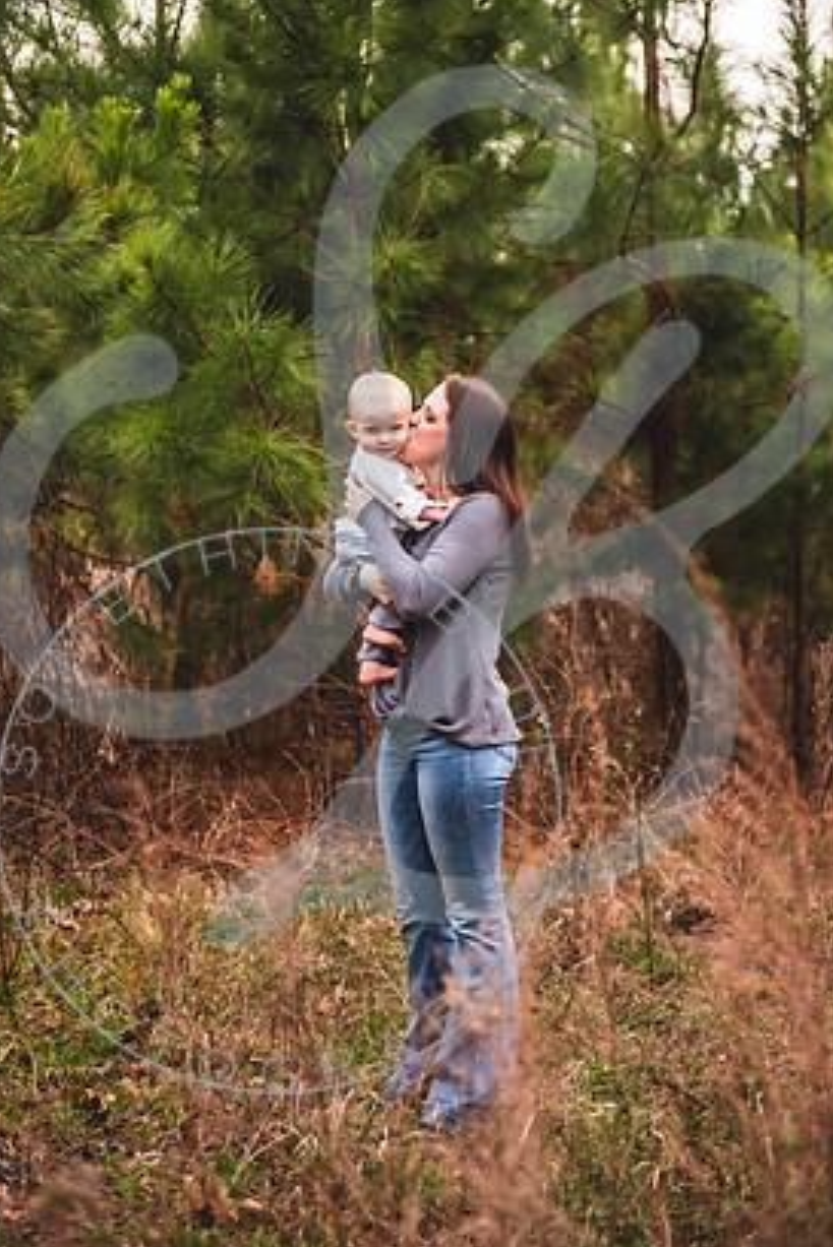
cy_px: 579
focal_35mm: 77
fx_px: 2670
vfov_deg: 26.3
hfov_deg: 17.7
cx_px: 415
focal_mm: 70
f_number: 2.8
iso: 400
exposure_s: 1/250
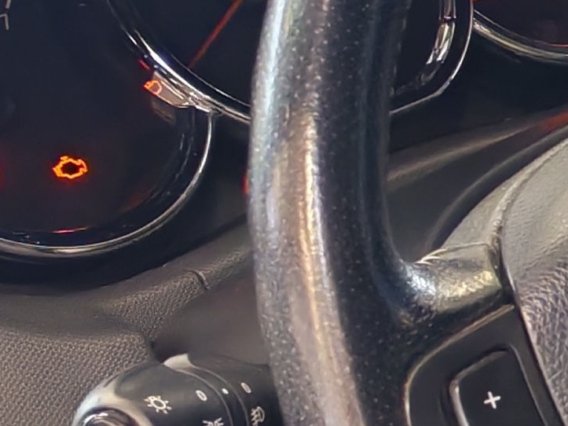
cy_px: 452
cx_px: 1394
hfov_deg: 9.4
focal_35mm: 187
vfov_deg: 7.9
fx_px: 3068
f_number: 1.9
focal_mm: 6.12
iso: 800
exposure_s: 1/50
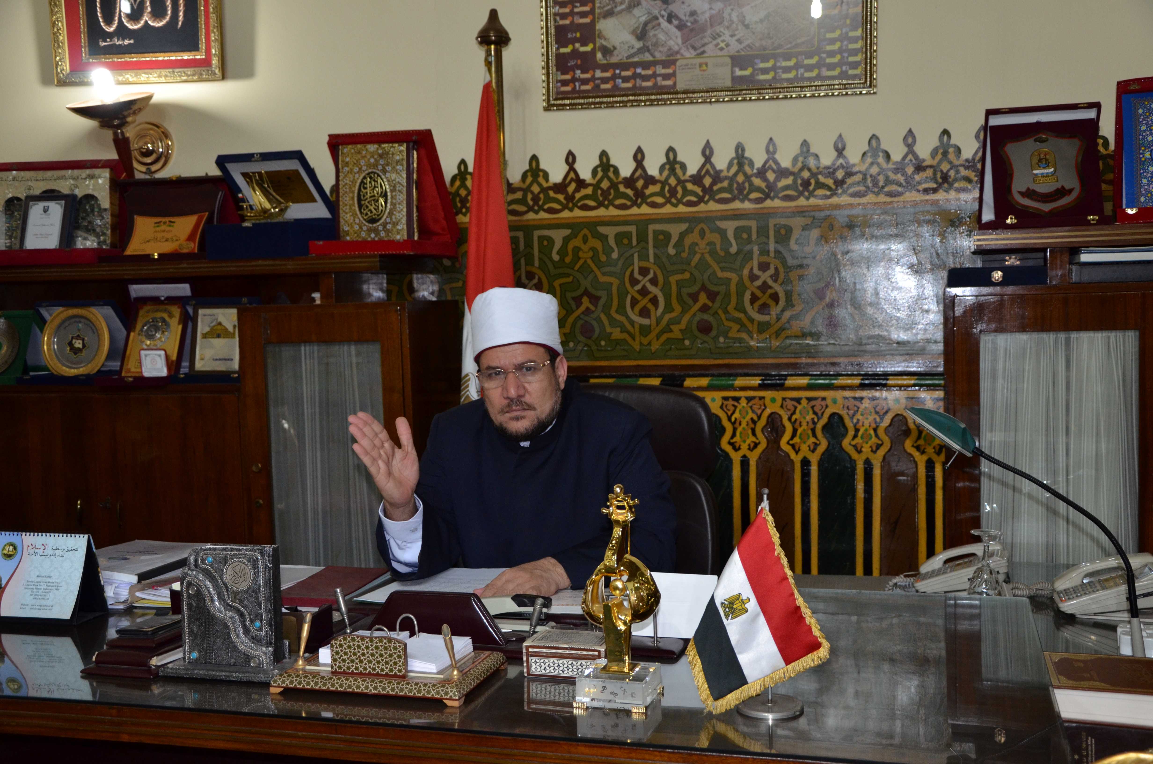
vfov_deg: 35.3
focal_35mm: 38
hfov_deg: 51.4
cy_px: 382
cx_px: 576
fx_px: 1199
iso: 800
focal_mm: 25
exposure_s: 1/60
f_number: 4
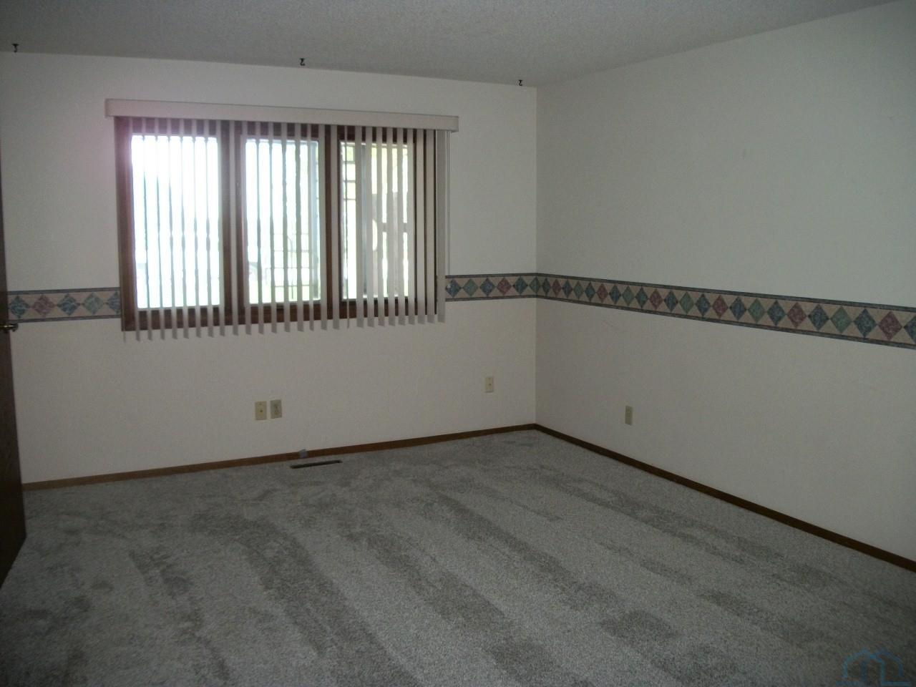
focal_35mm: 32
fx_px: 847
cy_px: 344
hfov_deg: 56.8
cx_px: 458
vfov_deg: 44.2
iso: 160
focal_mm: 5.7
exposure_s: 1/30
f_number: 2.9
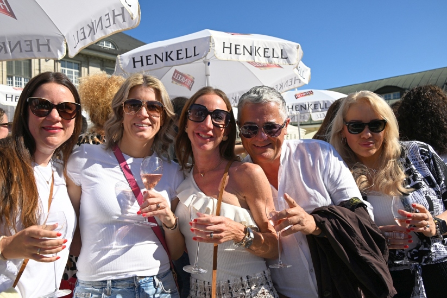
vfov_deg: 41.1
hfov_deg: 58.7
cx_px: 214
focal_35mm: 32
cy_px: 167
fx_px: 397
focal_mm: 28
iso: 160
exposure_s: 1/800
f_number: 5.6
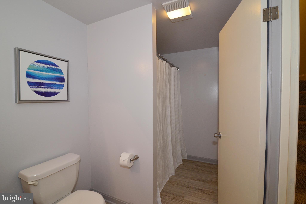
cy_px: 102
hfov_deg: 96.7
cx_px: 153
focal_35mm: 16
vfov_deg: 73.8
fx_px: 136
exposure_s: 1/100
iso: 1250
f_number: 5.6
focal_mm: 16
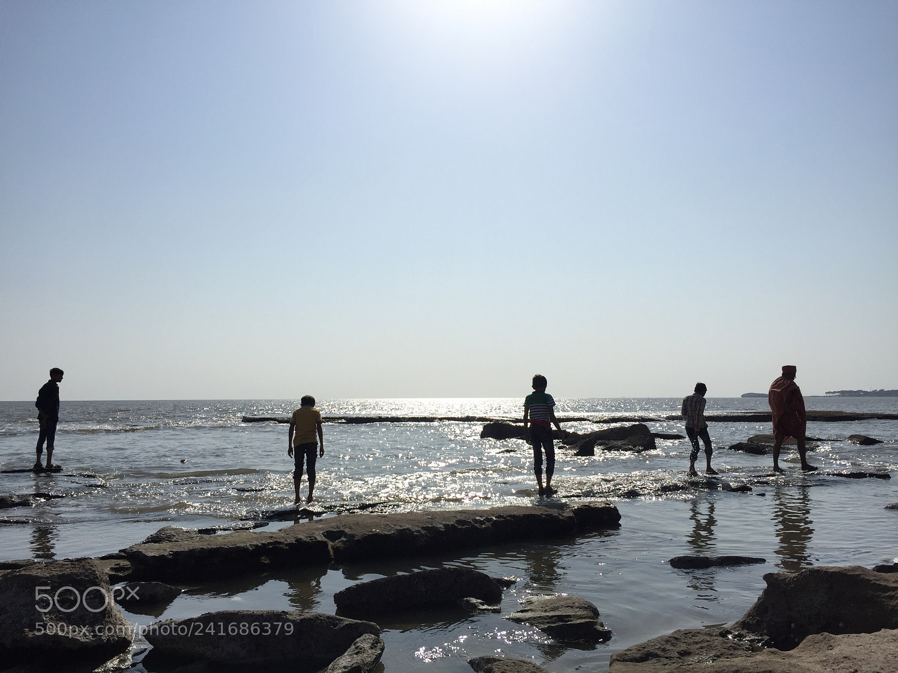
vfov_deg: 48.2
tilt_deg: +3.2
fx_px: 752
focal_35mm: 29
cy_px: 336
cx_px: 449
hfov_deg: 61.7
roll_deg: -0.9
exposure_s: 1/6623
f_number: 2.2
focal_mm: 4.15
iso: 32
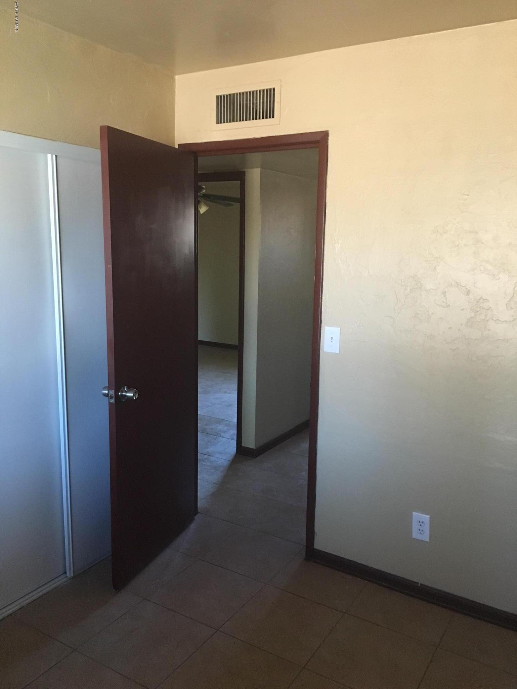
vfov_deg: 61.7
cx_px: 258
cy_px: 344
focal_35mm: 29
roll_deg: -0.6
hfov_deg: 48.2
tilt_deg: -10.5
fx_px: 577
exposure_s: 1/30
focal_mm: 4.15
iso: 200
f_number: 2.2
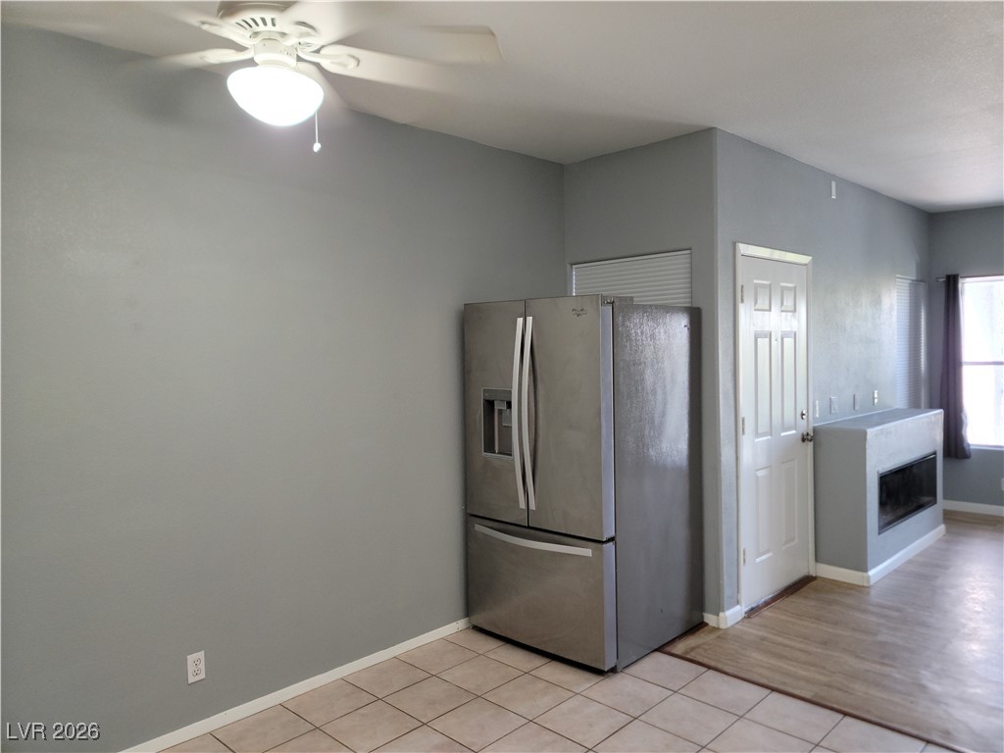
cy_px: 376
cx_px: 502
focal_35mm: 25
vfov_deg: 54.9
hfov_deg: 69.4
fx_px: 725
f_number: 1.8
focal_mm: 7
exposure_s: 1/60
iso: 160
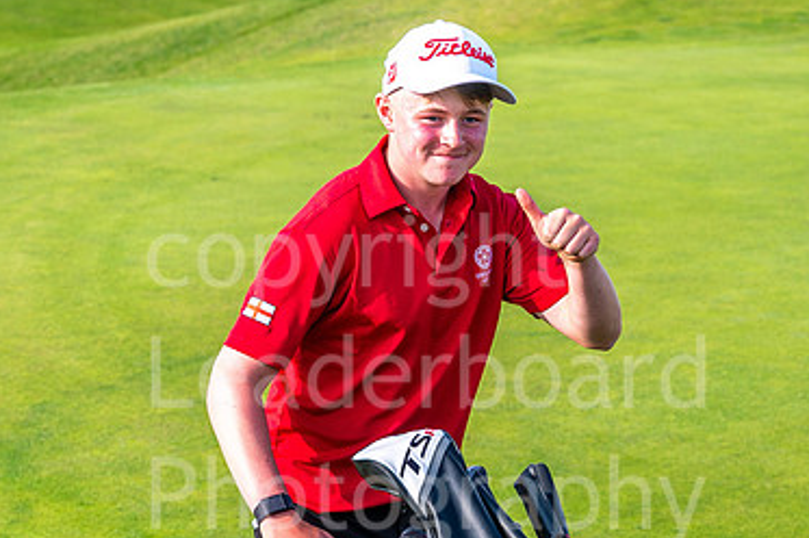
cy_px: 334
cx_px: 402
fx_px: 3076
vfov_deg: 10.0
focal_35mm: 137
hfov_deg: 15.0
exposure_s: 1/640
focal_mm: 69
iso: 100
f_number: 4.5
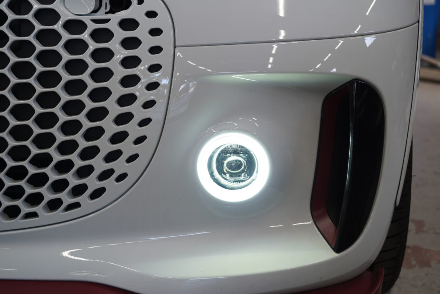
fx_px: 550
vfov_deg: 29.9
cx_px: 220
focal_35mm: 45
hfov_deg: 43.6
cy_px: 147
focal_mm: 45
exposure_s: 1/50
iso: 200
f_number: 5.6
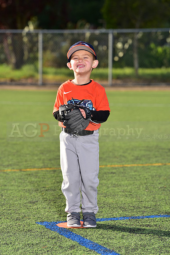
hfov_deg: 10.2
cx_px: 85
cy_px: 128
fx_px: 956
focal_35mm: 135
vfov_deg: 15.2
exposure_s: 1/250
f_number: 5
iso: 64
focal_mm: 135
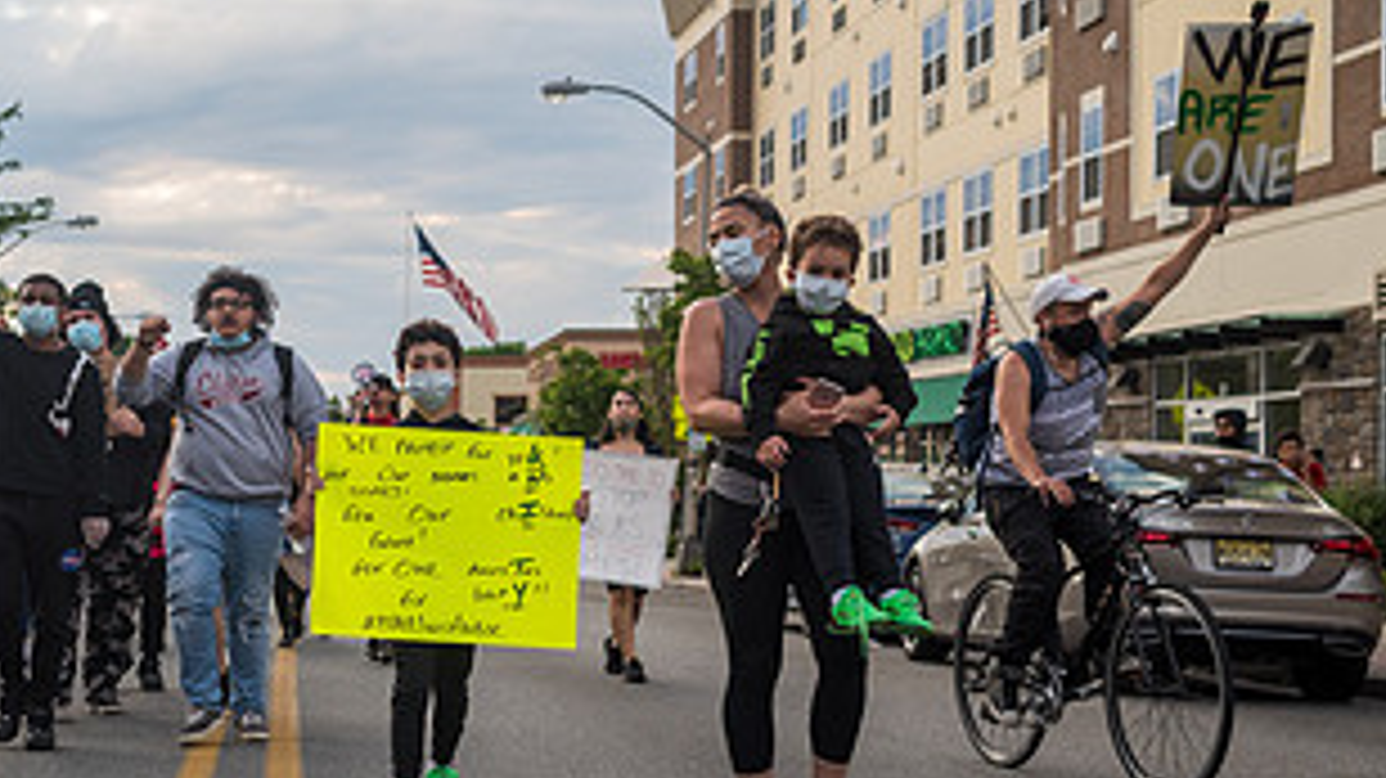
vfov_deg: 17.4
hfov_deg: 29.9
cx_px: 288
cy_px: 506
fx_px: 2535
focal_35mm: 69
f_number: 4
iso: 250
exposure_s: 1/800
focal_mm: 35
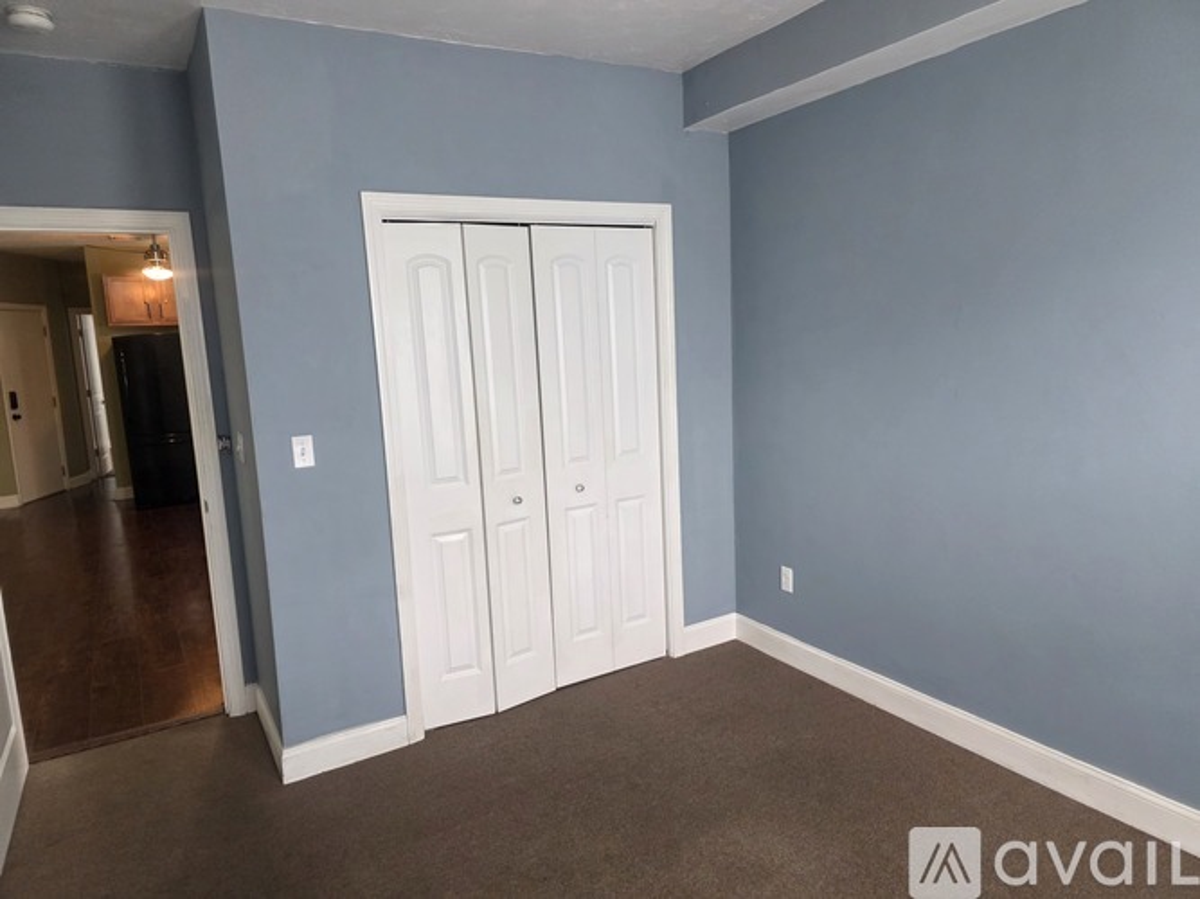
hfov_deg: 73.9
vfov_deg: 58.9
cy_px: 450
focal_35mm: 23
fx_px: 797
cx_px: 600
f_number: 1.7
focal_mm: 6.3
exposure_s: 1/120
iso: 500
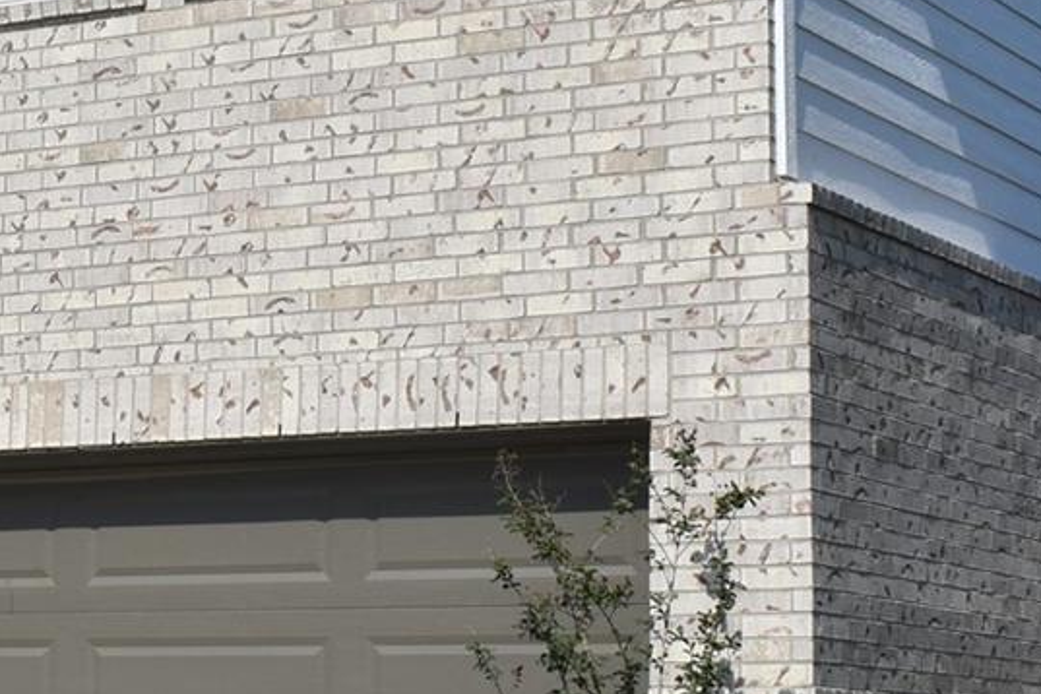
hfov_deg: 19.3
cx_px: -2
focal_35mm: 103
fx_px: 2978
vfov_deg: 13.3
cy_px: 367
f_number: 11
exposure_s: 1/500
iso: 200
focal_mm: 18
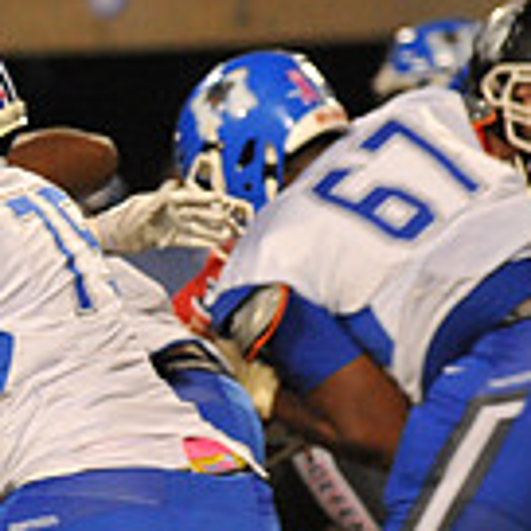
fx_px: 12582
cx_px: -562
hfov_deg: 2.4
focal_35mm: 725
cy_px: 500
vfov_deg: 2.4
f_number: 5.6
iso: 5000
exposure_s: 1/200
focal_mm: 200
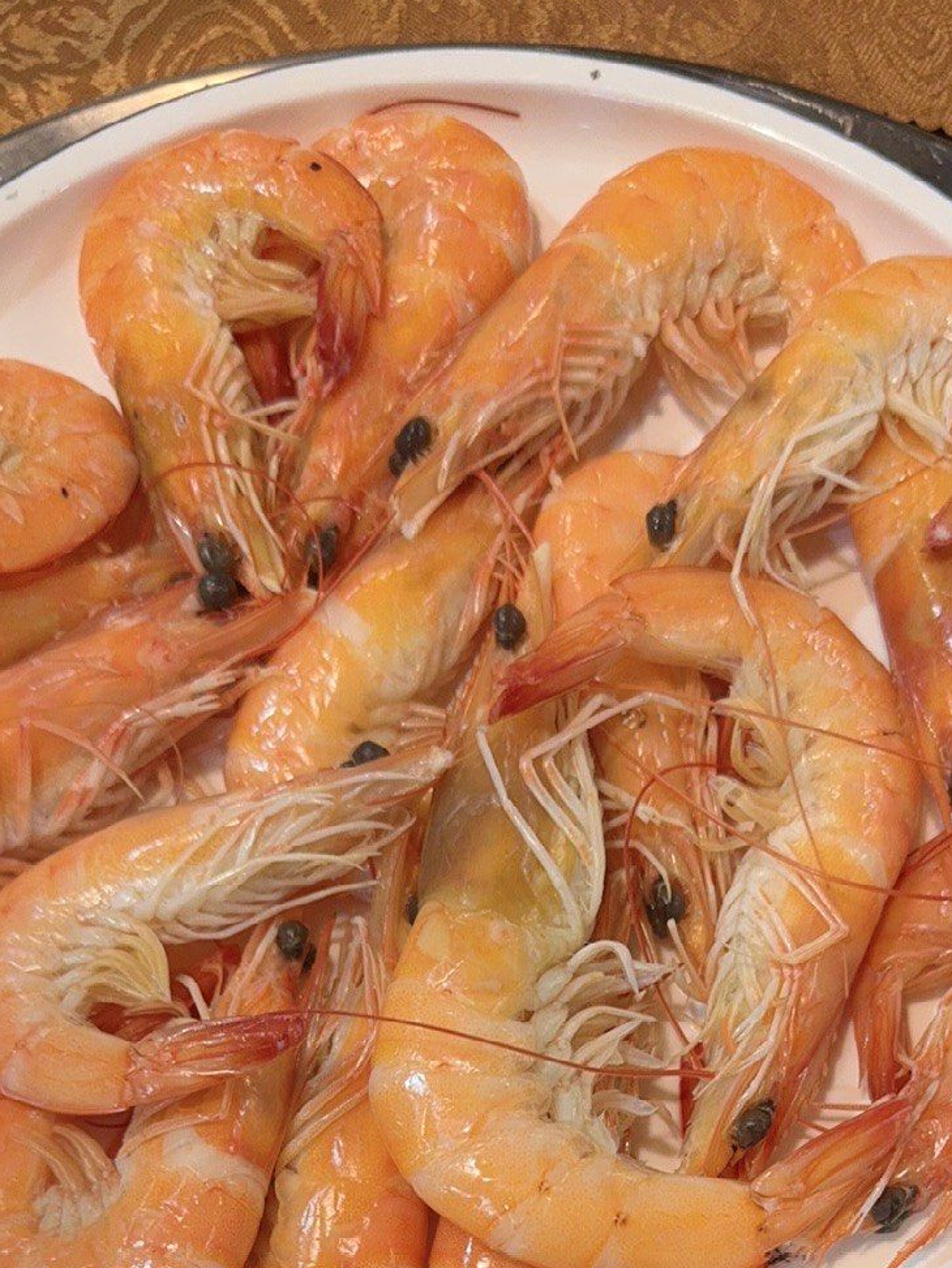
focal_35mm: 37
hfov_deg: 38.6
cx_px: 518
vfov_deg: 48.5
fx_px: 1356
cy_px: 924
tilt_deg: -77.2
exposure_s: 1/50
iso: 160
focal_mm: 6.76
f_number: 1.78
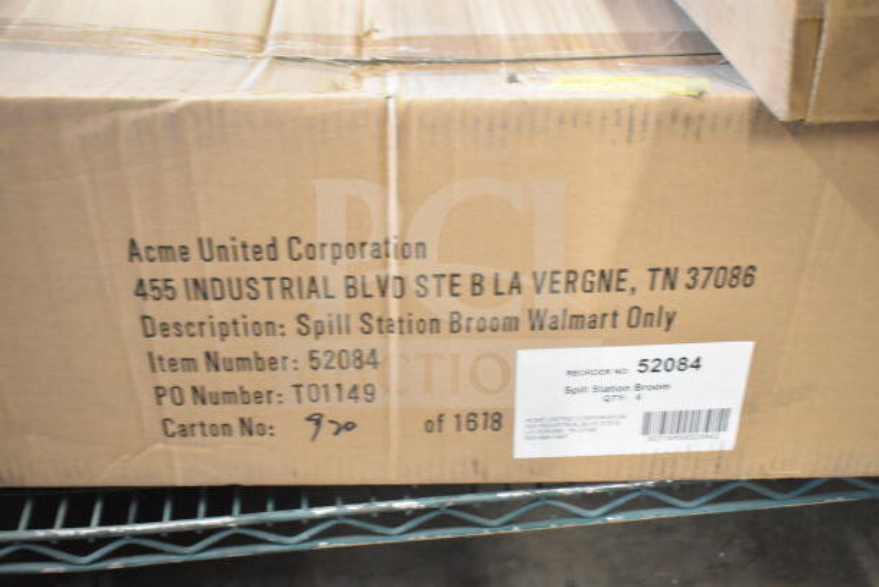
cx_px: 440
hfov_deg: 49.5
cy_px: 294
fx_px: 952
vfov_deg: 34.2
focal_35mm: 39
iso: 5000
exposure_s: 1/40
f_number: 4
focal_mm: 26
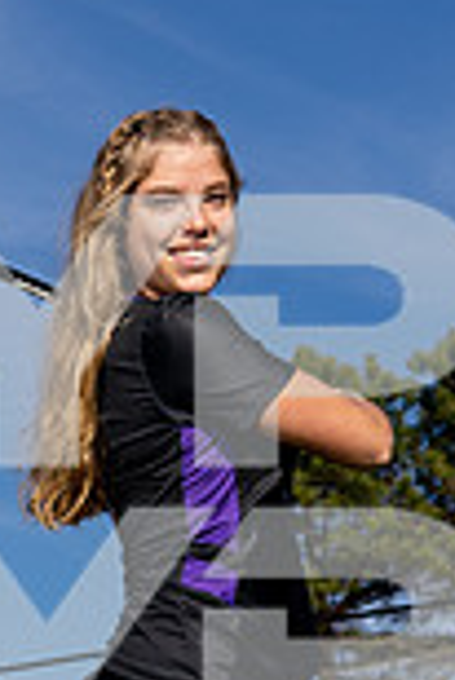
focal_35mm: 146
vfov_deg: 13.9
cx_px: 152
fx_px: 2762
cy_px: 645
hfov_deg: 9.4
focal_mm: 50
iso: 64
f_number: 7.1
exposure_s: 1/320
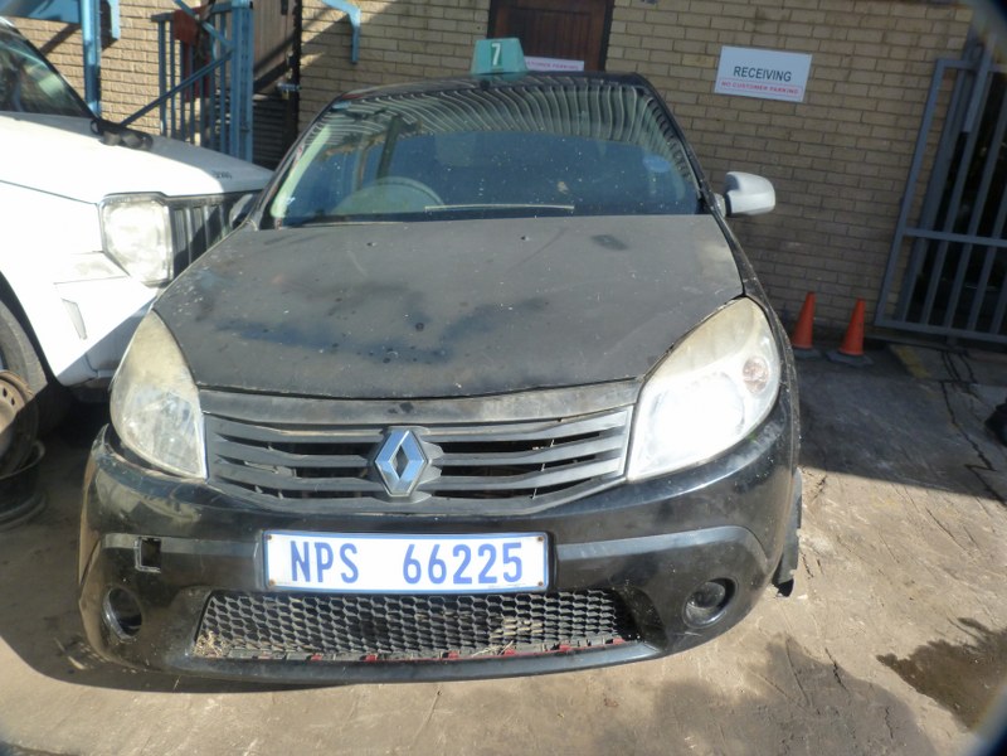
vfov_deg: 54.9
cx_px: 504
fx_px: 727
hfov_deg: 69.4
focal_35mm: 25
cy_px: 378
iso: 125
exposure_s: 1/250
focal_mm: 4.5
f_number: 4
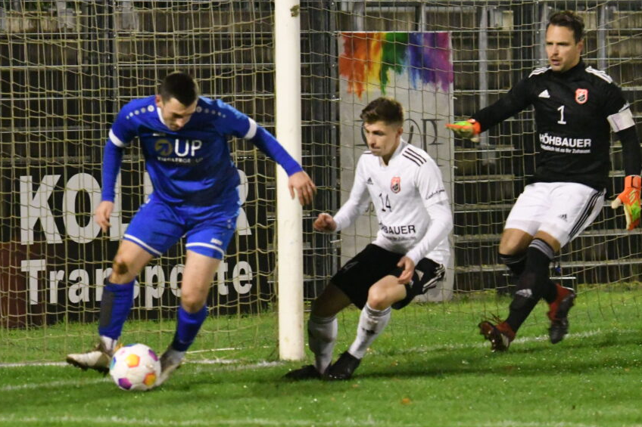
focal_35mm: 467
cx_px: 191
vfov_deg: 2.9
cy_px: 215
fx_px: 8326
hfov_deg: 4.4
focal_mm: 220
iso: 12800
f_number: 5.3
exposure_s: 1/200
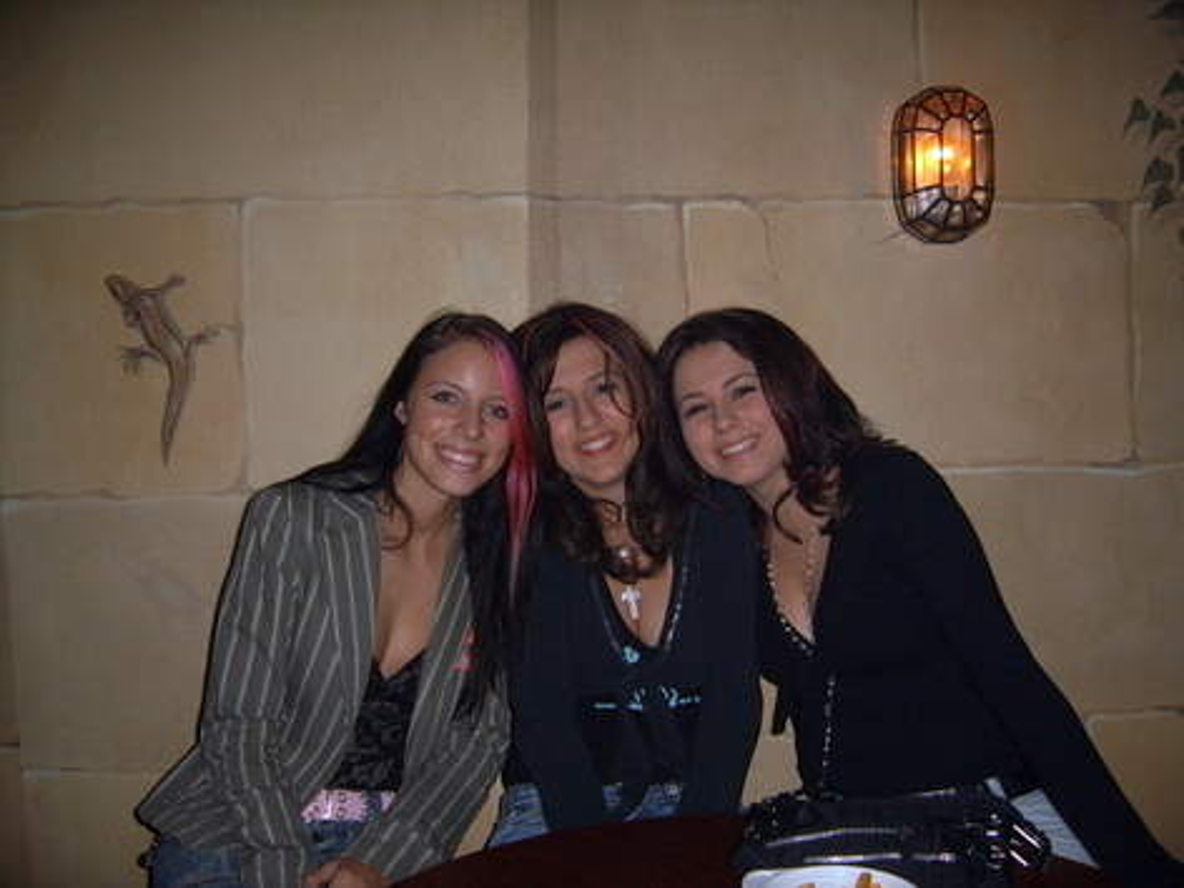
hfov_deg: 52.6
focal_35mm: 35
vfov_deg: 40.7
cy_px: 444
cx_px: 592
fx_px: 1197
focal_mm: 5.8
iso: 100
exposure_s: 1/30
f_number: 2.8
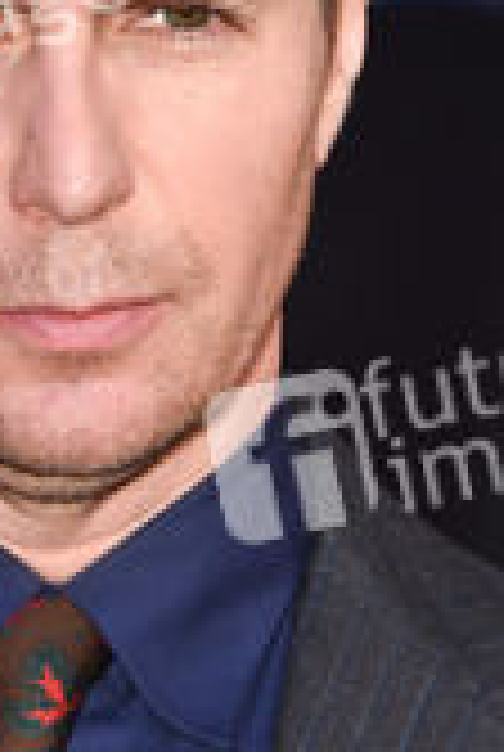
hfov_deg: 3.5
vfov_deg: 5.2
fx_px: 8260
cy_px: 212
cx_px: 29
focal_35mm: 395
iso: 800
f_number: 5.6
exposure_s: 1/250
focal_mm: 165
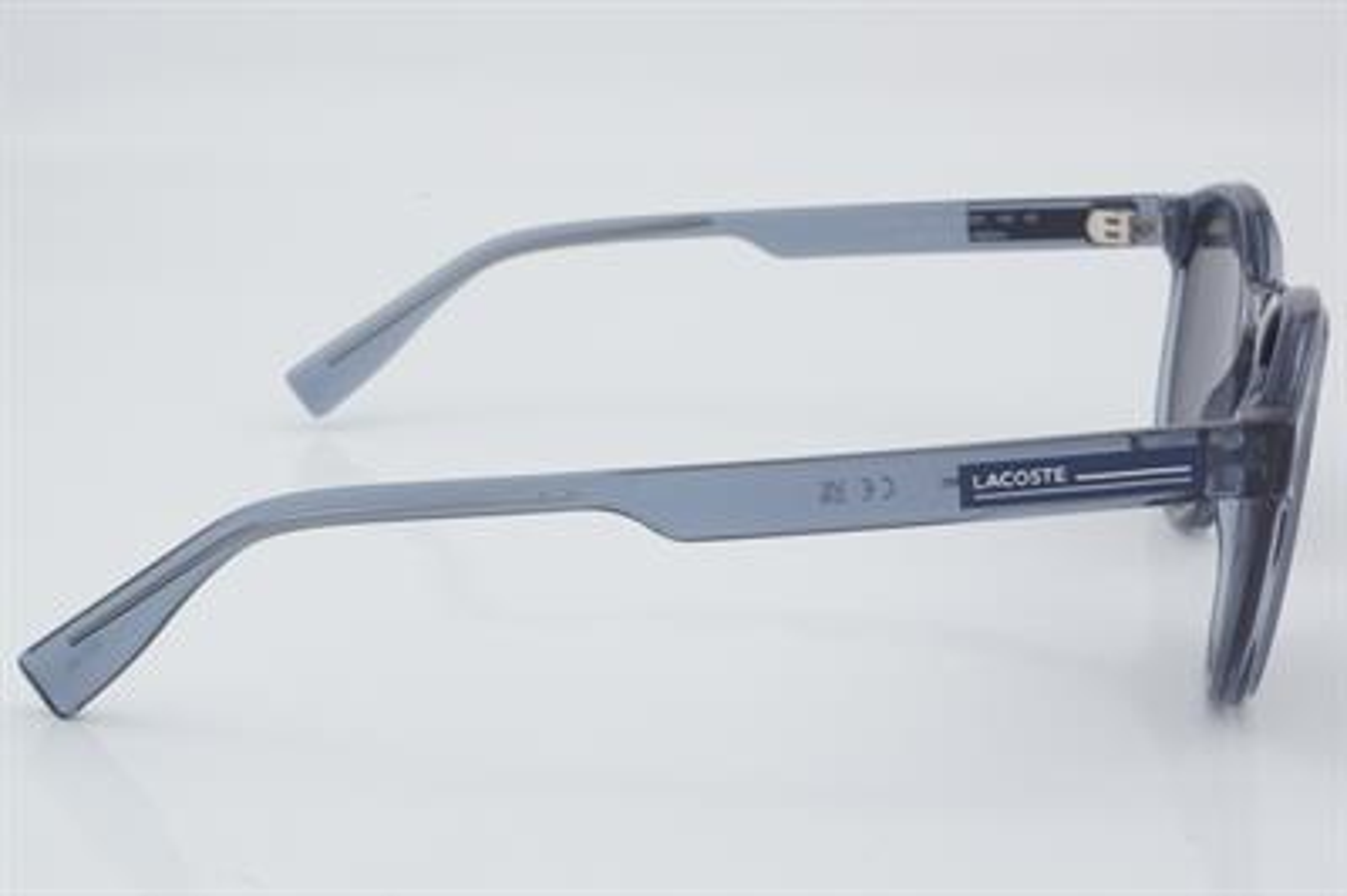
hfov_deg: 27.0
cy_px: 448
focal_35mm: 75
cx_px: 674
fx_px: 2804
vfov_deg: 18.2
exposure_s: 1/3
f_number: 32
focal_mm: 50
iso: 100
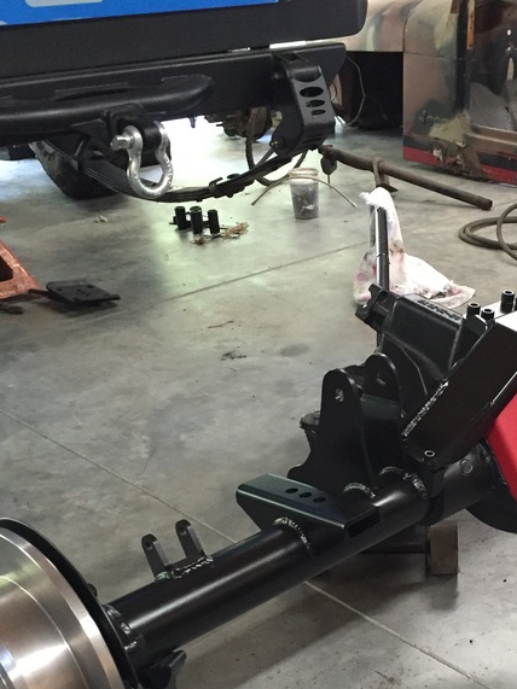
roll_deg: +1.9
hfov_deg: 27.5
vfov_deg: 36.2
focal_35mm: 52
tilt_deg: -28.9
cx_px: 411
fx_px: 1036
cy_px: 492
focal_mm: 4.15
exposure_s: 1/30
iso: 250
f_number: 2.2
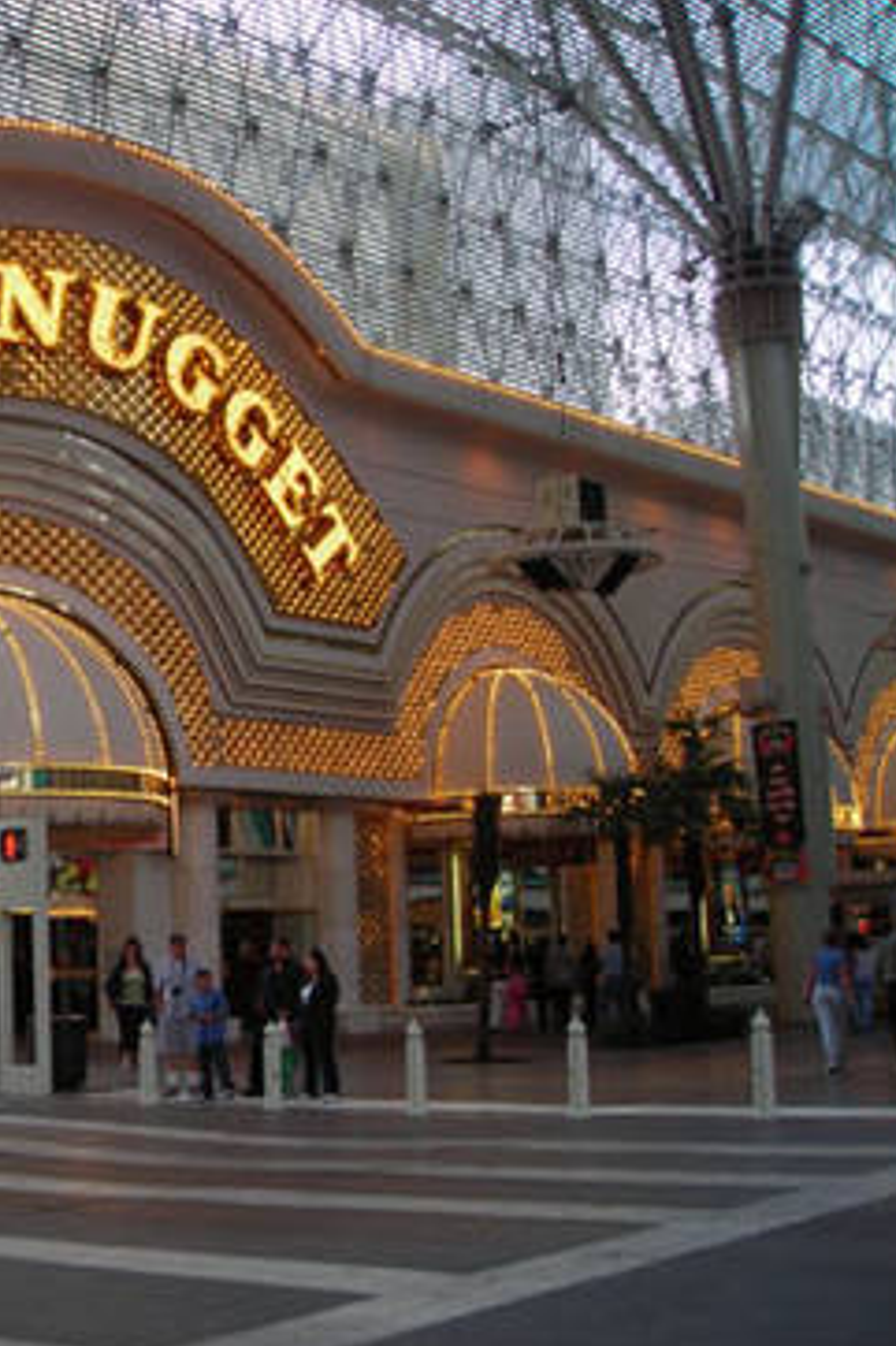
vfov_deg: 36.9
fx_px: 2018
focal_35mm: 54
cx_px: -6
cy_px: 682
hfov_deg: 23.9
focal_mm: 6.3
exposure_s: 1/37
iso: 50
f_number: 3.2
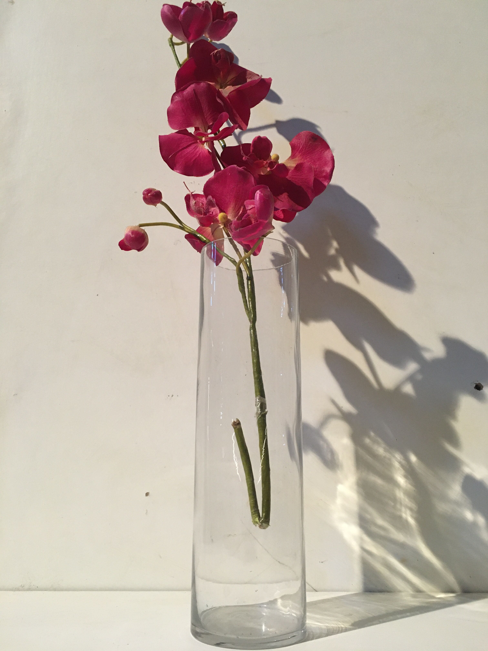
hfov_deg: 48.2
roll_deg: +0.1
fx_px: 545
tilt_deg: +12.2
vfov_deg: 61.7
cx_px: 244
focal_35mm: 29
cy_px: 326
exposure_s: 1/20
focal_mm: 4.15
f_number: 2.2
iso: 200
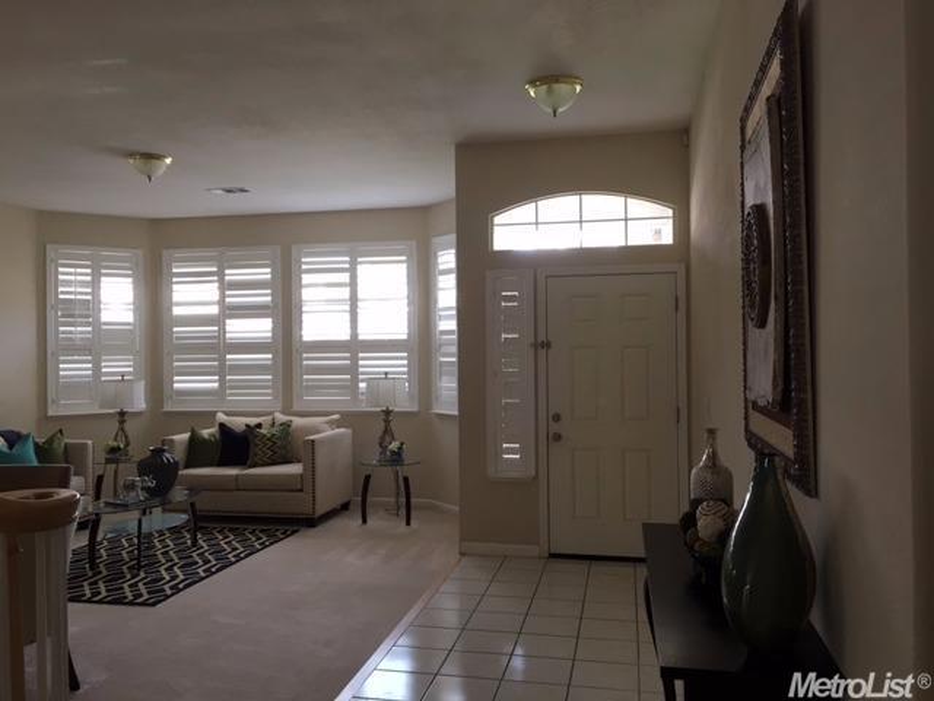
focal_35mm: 29
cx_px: 467
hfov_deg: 61.7
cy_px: 350
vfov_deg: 48.2
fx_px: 782
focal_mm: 4.15
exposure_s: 1/30
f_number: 2.2
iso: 32
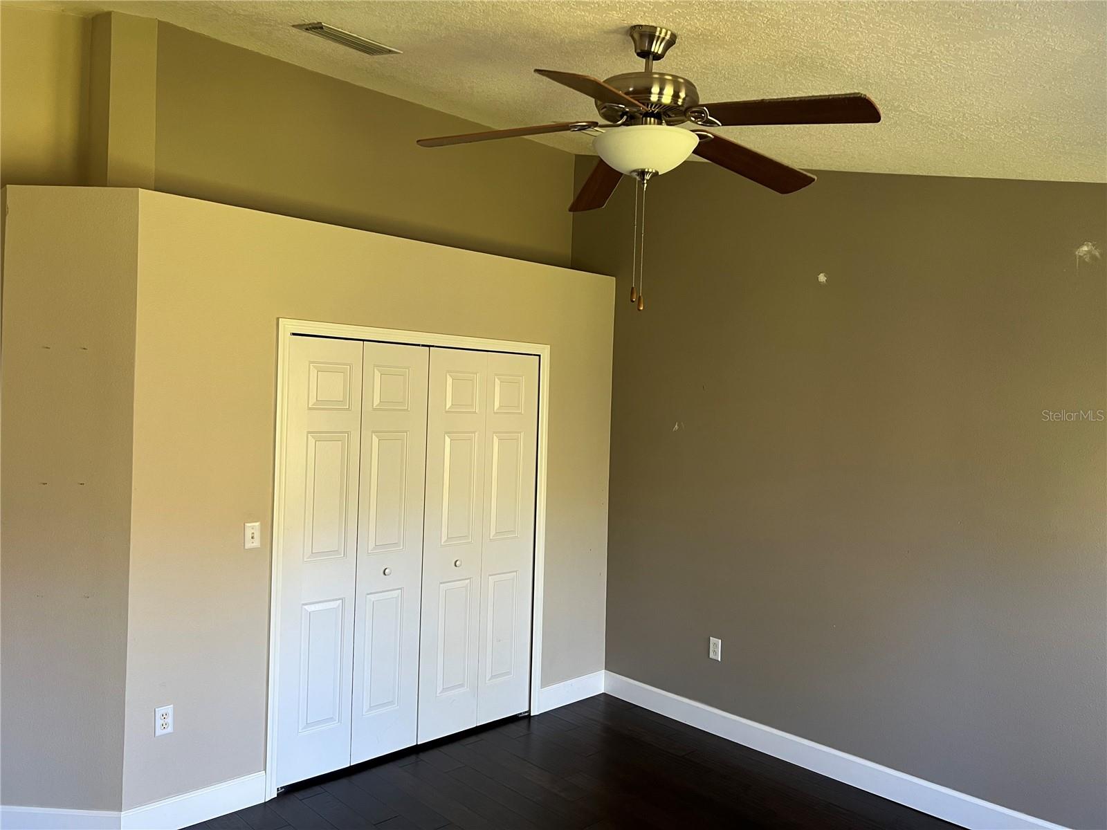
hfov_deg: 67.3
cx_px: 554
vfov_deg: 53.1
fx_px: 831
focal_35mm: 26
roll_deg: -1.3
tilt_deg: -0.8
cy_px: 415
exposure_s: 1/90
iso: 125
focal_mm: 5.7
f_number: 1.5
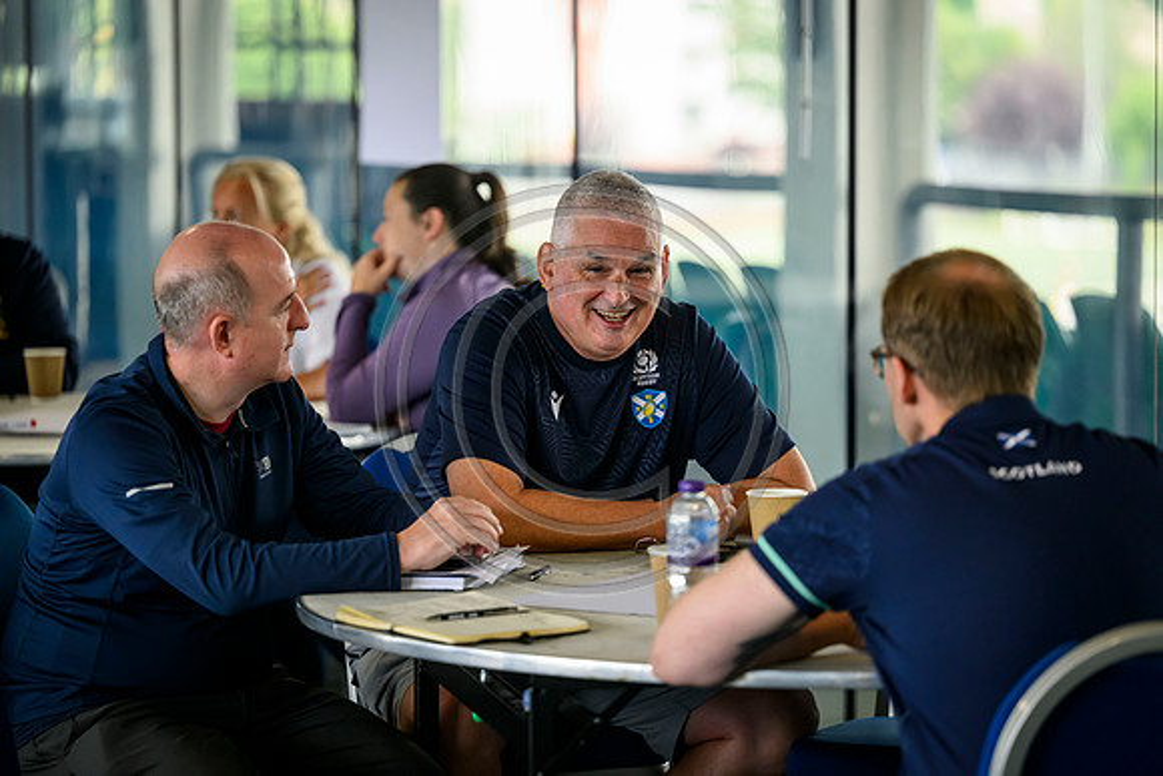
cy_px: 388
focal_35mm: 135
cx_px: 582
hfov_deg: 15.2
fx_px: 4362
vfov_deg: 10.2
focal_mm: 135
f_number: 2.8
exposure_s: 1/800
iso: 2500
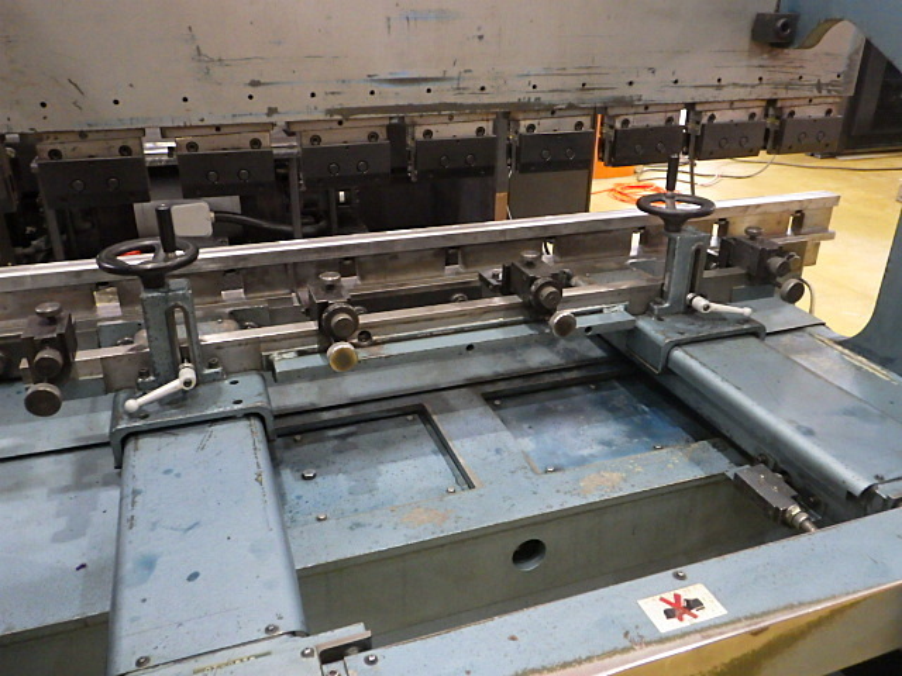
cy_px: 338
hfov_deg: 63.4
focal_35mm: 28
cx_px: 451
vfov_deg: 49.7
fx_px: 730
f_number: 3.5
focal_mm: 5
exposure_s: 1/45
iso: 1250
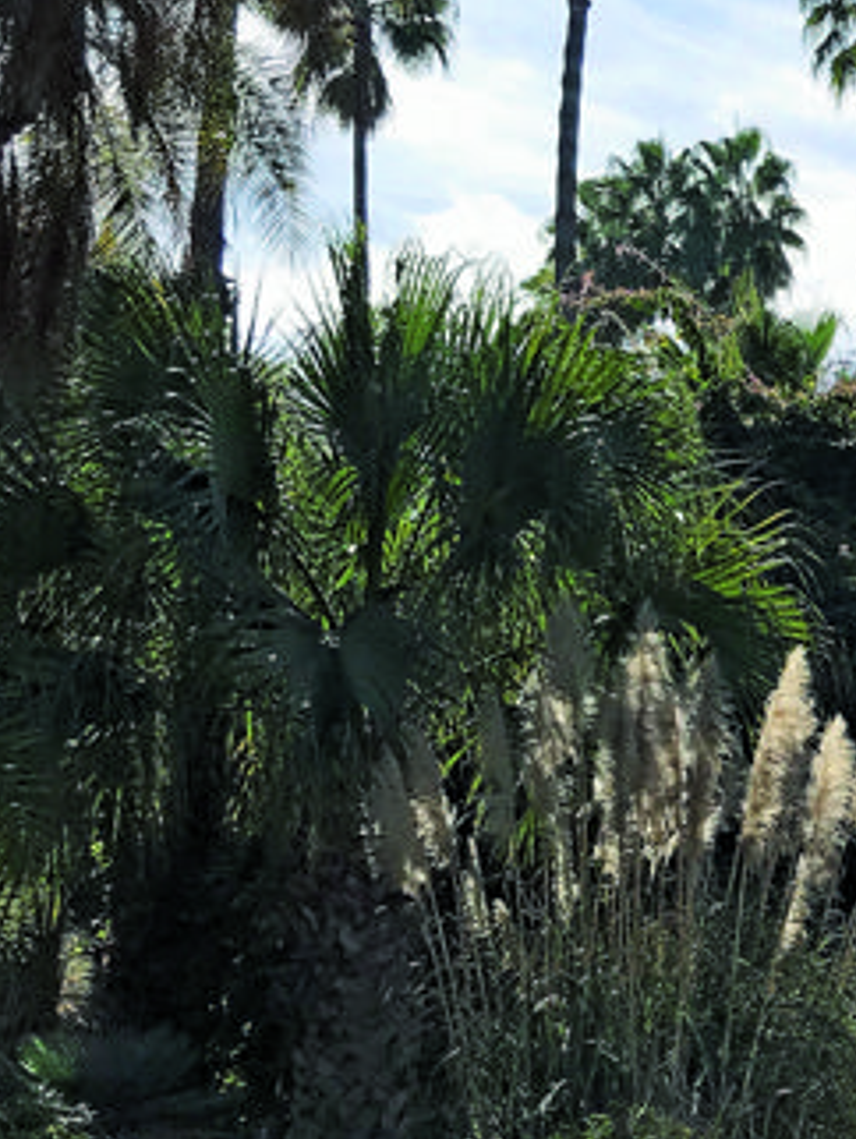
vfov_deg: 24.2
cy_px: 803
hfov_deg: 17.1
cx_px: 1171
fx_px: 2634
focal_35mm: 80
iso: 20
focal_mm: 3.99
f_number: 1.8
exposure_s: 1/2591
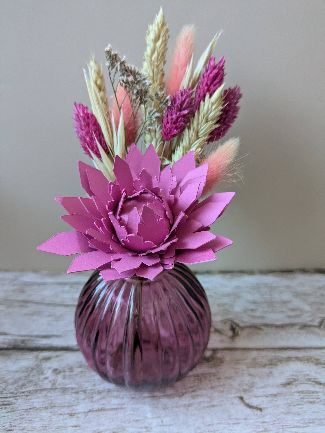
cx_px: 162
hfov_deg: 54.9
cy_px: 216
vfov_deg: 69.4
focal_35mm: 25
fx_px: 313
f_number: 1.89
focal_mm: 5.43
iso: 321
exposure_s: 1/50
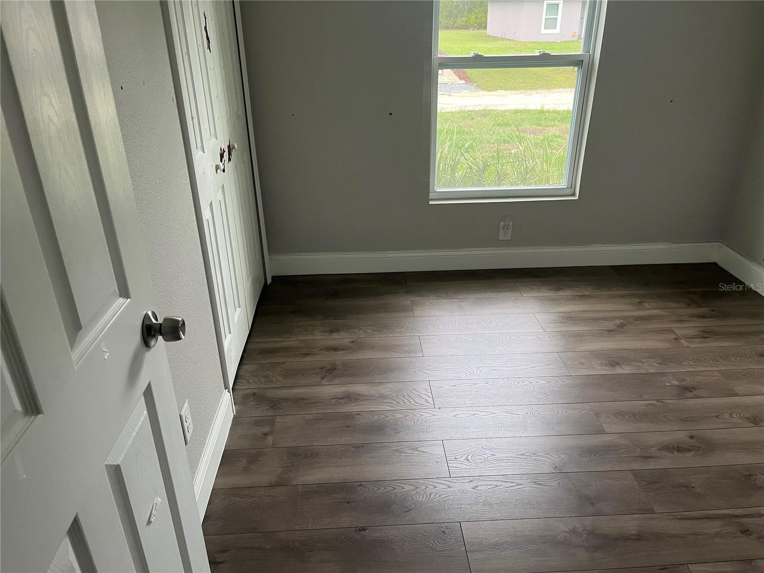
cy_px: 286
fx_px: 574
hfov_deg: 67.3
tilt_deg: -27.2
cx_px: 382
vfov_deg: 53.1
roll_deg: +2.4
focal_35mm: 26
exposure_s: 1/60
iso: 125
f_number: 1.6
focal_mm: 5.1
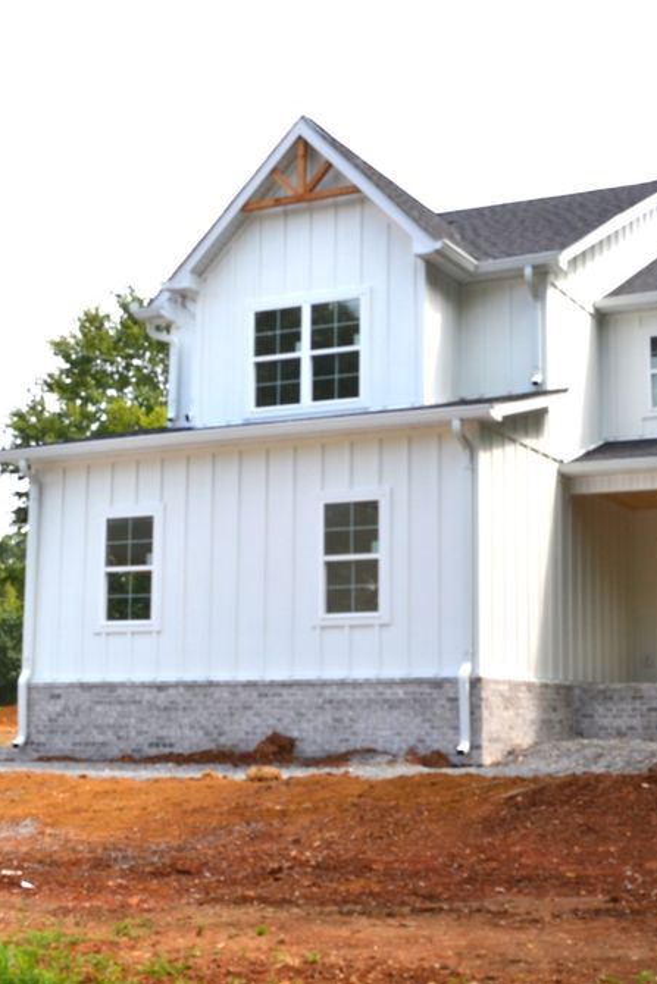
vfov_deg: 36.2
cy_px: 484
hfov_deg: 24.5
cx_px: 444
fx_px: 1505
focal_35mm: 55
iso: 100
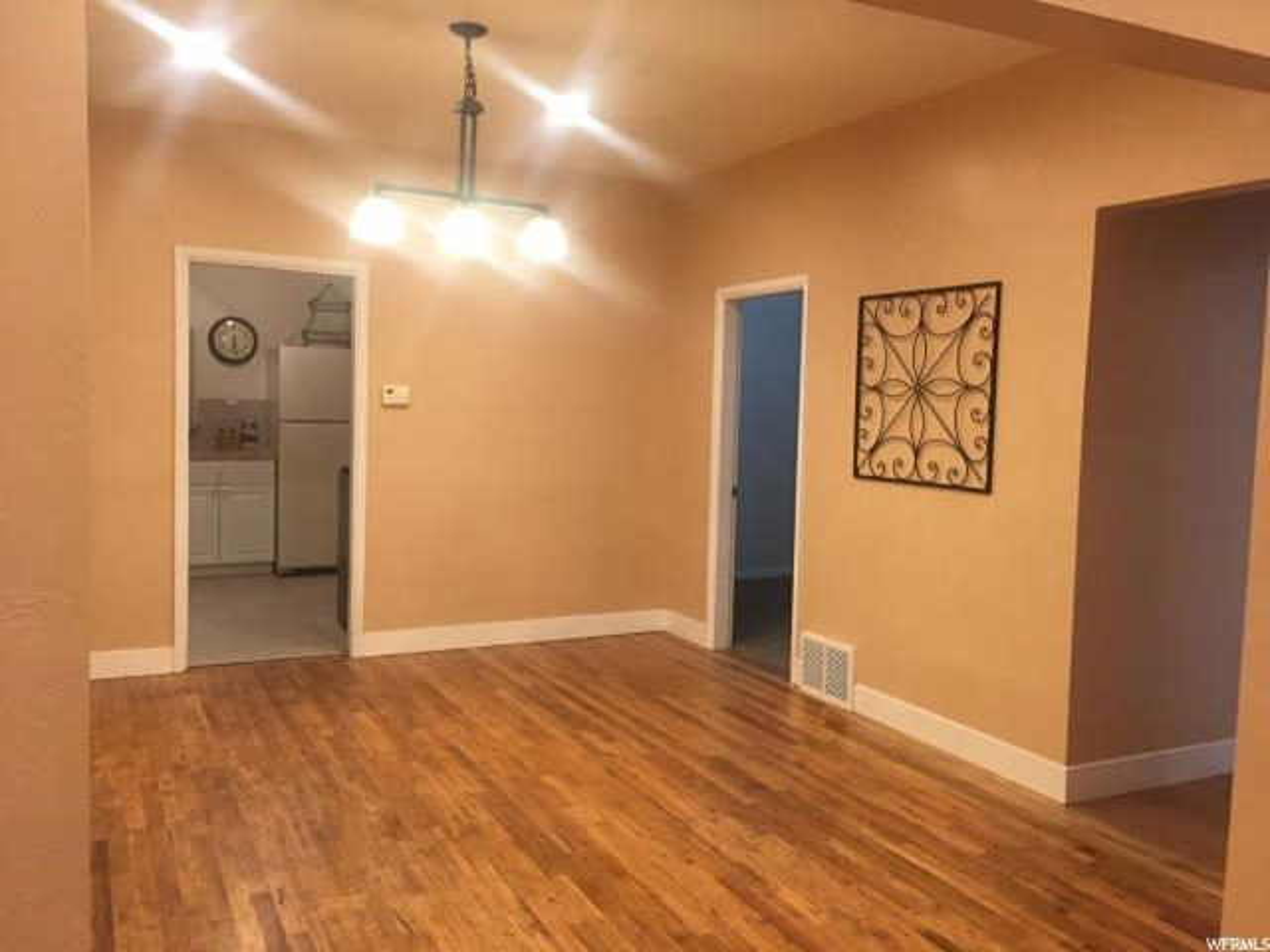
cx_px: 635
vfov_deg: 48.2
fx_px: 1064
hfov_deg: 61.7
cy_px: 476
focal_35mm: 29
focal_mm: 4.15
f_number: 2.2
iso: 50
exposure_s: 1/15
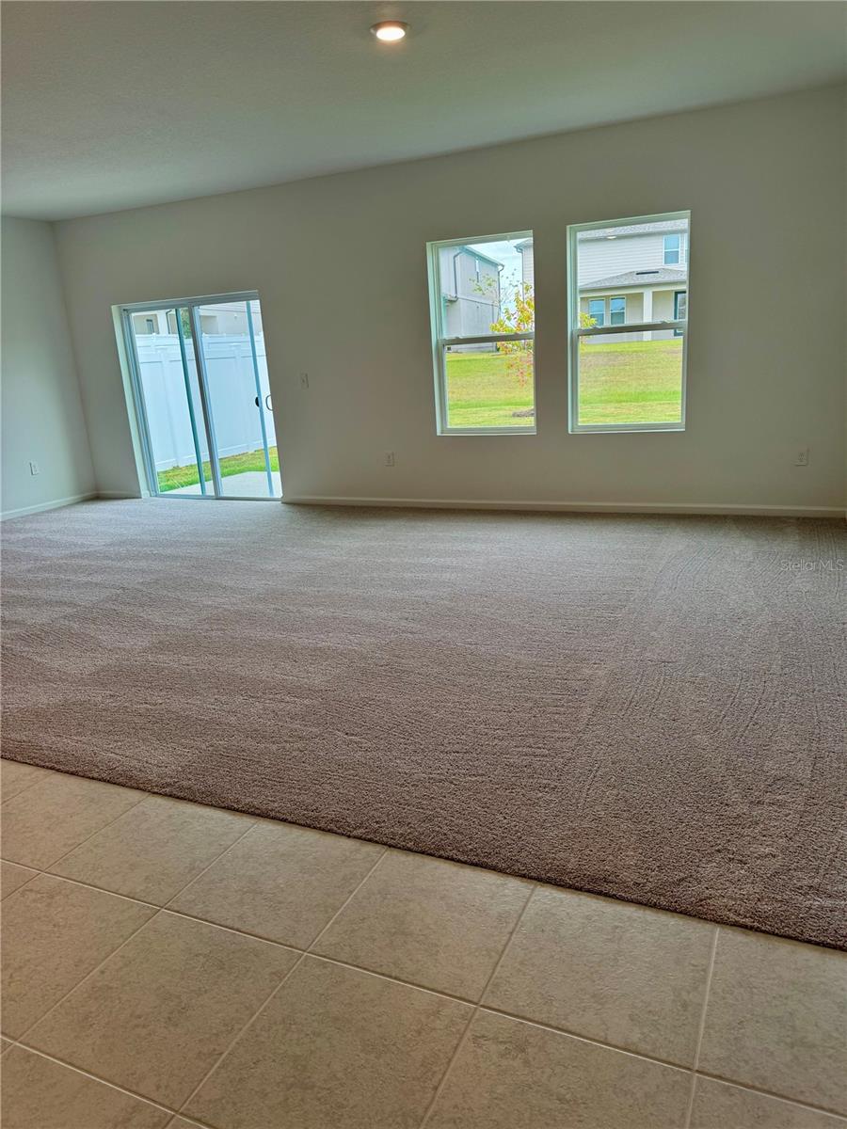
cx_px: 424
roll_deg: +3.6
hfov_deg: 56.8
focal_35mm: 24
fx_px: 783
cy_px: 564
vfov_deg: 71.6
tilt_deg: -14.3
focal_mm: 6.76
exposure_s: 1/142
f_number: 1.78
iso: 64
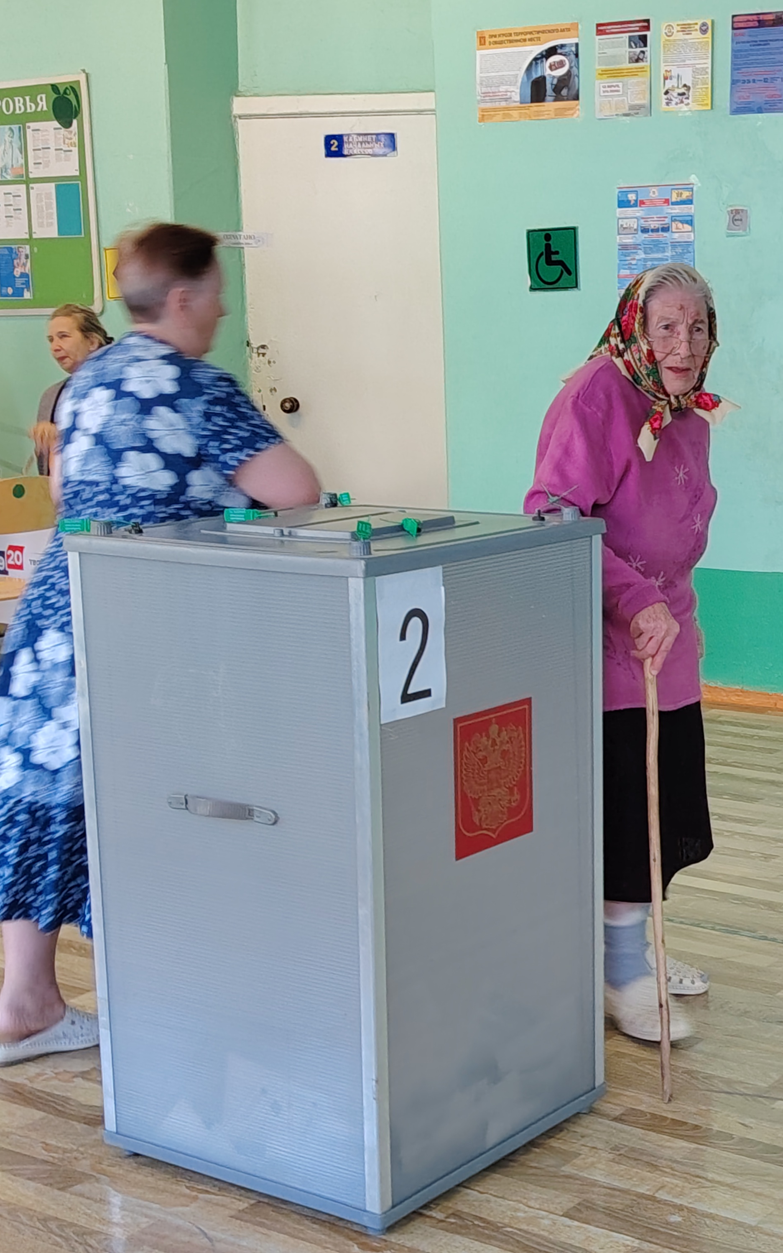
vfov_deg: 35.1
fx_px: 1980
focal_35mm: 58
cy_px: 627
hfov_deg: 22.1
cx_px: 605
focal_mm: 5.25
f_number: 1.75
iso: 478
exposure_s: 1/33.3
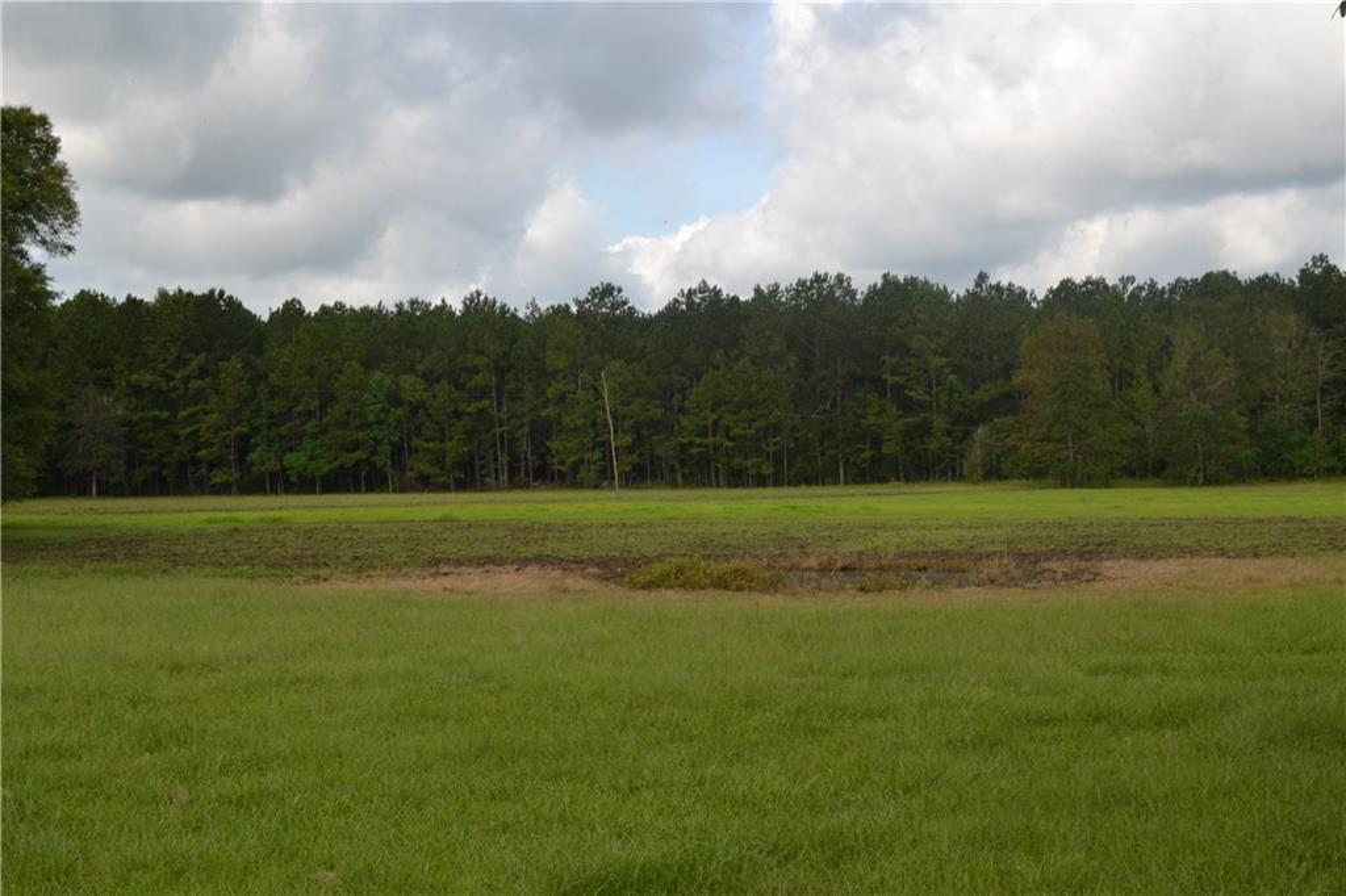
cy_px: 448
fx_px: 1962
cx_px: 673
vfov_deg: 25.7
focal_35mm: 52
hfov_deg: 37.9
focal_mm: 35
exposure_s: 1/200
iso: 100
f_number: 7.1
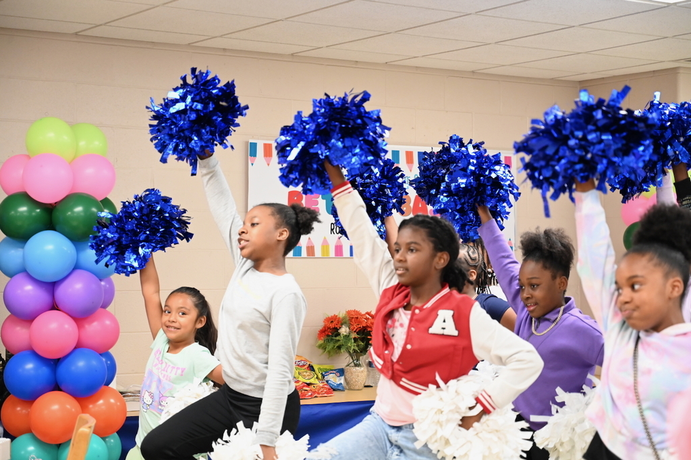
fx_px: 1343
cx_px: 346
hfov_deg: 28.9
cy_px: 230
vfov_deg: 19.4
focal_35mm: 70
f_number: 4
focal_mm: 70
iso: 3200
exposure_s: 1/125
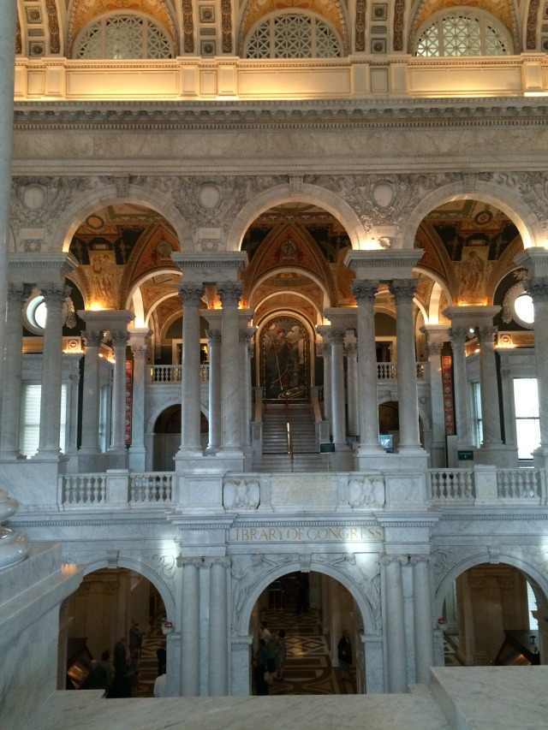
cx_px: 274
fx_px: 612
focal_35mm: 29
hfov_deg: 48.2
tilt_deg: +5.8
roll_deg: +1.7
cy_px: 365
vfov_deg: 61.7
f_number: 2.2
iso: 200
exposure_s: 1/30
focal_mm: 4.15
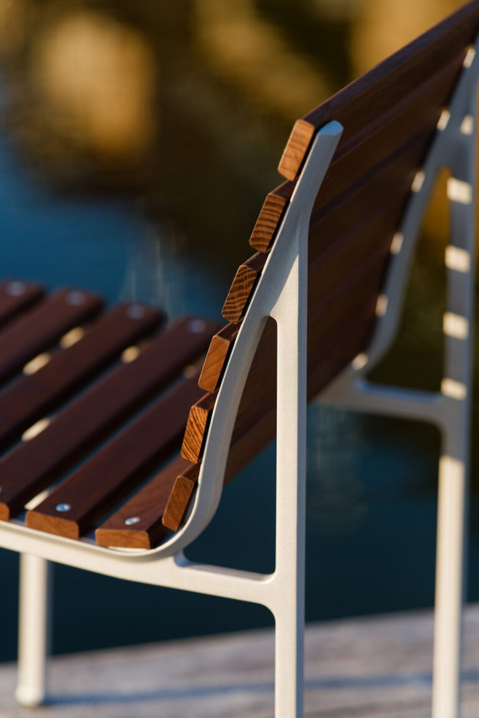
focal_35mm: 135
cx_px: 240
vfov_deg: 15.2
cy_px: 359
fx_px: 2694
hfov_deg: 10.2
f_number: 2.5
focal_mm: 135
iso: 100
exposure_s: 1/1000
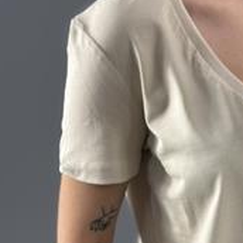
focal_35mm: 102
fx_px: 810
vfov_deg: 16.8
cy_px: 217
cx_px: 212
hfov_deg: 16.9
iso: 64
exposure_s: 1/100
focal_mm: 6.86
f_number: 1.78
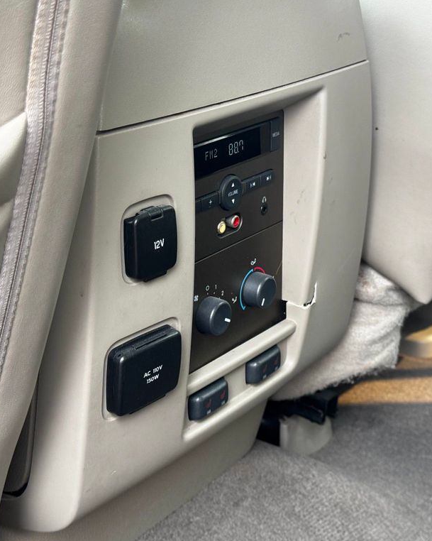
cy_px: 270
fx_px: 1007
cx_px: 299
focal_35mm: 63
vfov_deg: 30.0
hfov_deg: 24.0
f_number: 1.78
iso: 100
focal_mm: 6.76
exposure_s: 1/142
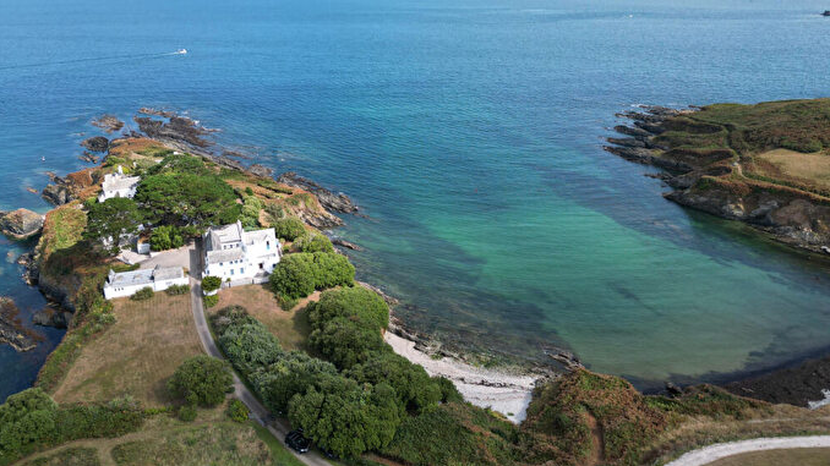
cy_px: 174
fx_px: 594
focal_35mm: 27
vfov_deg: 42.5
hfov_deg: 69.9
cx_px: 406
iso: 140
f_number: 1.7
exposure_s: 1/2000
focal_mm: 6.72
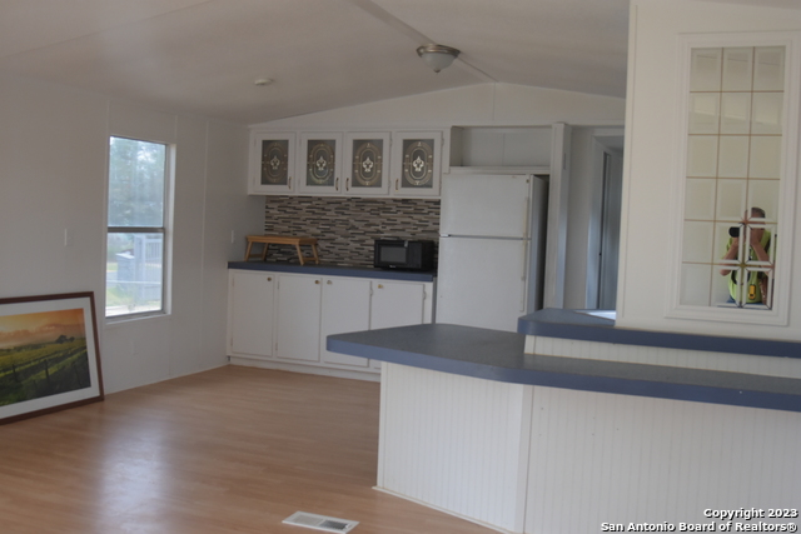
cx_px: 400
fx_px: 801
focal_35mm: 36
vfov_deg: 36.9
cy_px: 267
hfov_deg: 53.1
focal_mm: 24
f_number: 2.8
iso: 1000
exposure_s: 1/400
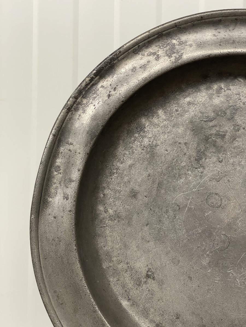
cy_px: 164
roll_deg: -0.7
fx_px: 493
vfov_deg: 36.8
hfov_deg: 28.0
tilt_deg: +1.8
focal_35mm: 52
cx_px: 123
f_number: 2
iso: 200
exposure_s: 1/99
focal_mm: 6
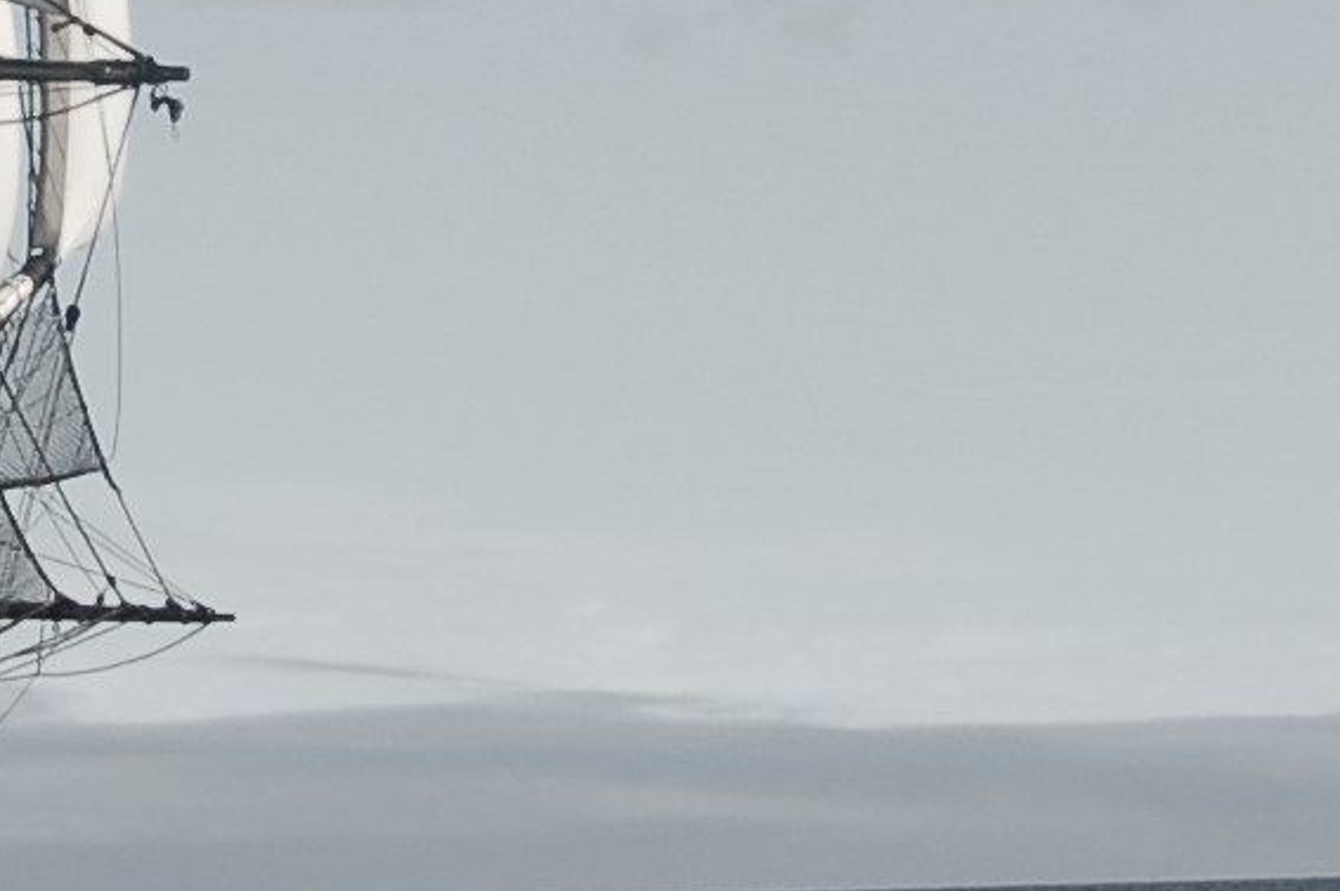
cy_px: -466
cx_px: -47
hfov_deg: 7.4
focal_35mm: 279
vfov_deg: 4.9
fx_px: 10363
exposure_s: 1/400
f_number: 10
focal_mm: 35
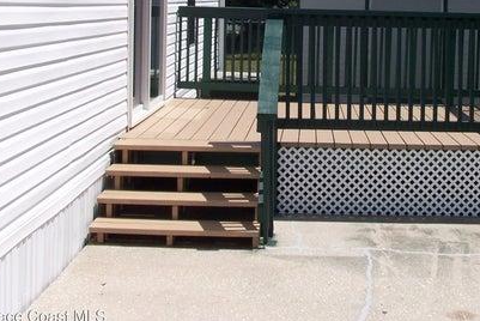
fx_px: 841
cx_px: 308
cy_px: 55
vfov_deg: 21.3
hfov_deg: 31.7
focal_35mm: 63
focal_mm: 6.3
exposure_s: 1/500
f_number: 5.6
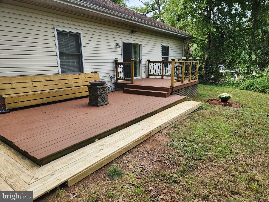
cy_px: 101
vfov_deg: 58.9
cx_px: 134
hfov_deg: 73.9
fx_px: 179
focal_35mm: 23
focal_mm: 5.4
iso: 20
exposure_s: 1/249
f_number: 1.8
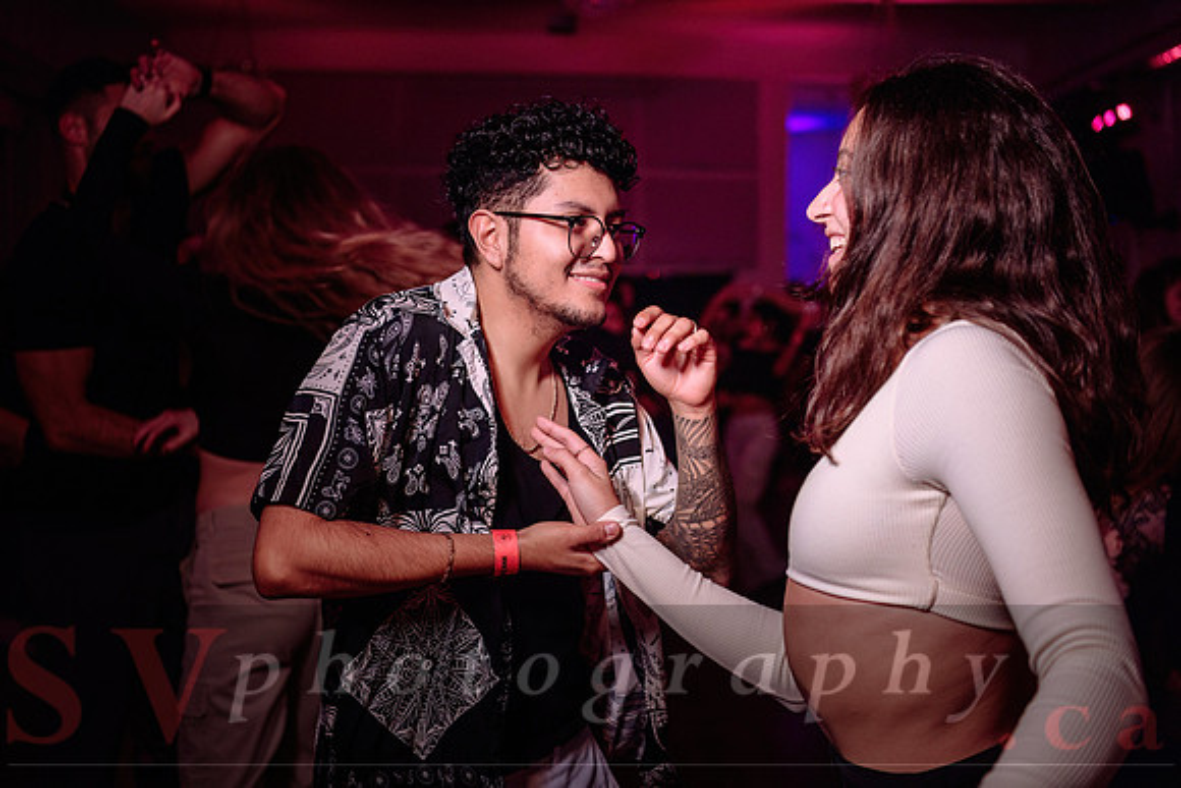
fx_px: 1641
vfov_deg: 27.0
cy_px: 394
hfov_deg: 39.6
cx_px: 590
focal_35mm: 50
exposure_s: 1/100
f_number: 3.2
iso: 800
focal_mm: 50
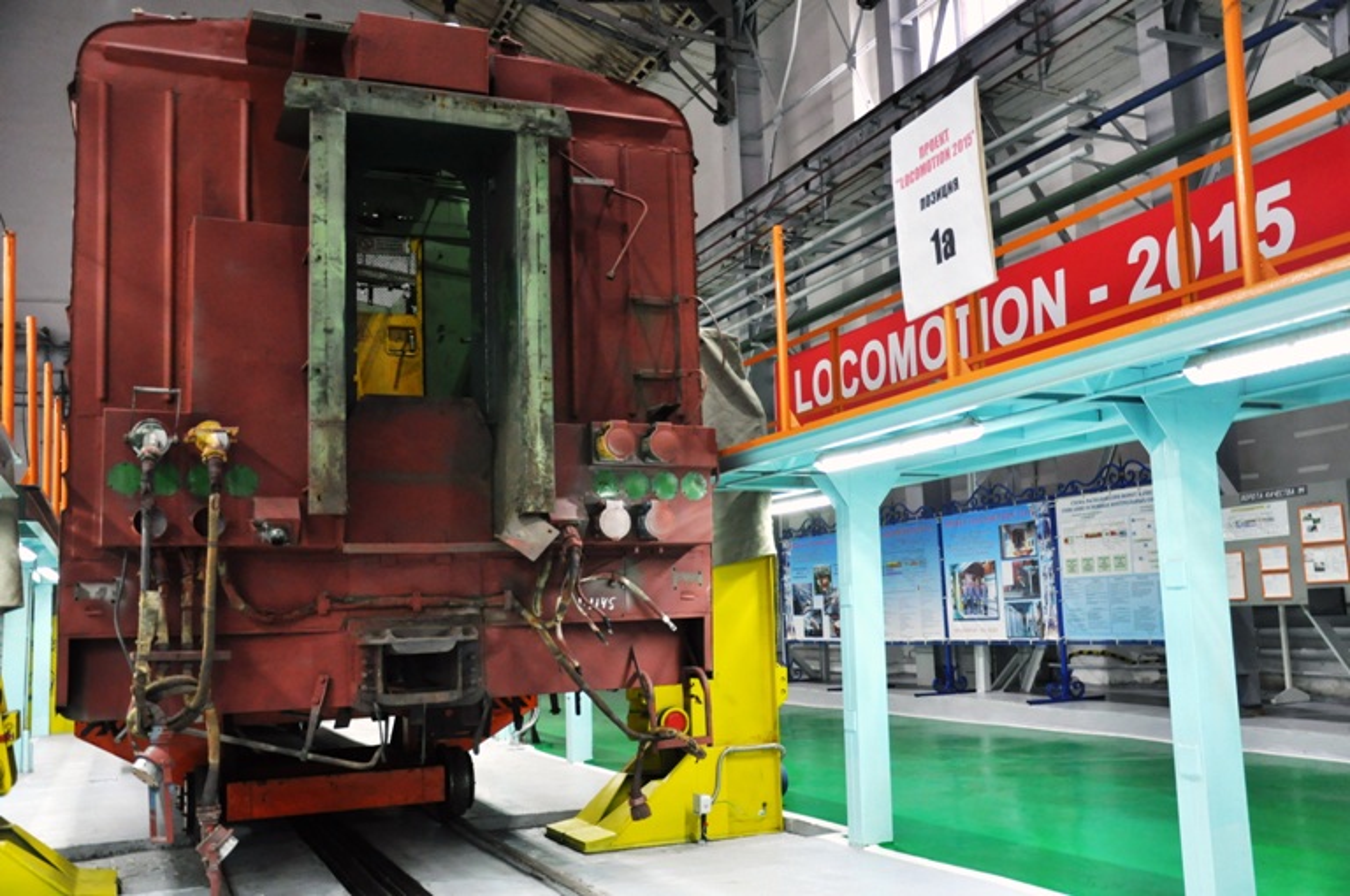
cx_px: 675
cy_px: 448
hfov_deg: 57.3
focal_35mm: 33
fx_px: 1236
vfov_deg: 39.9
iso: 800
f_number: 4
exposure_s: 1/60
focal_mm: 22
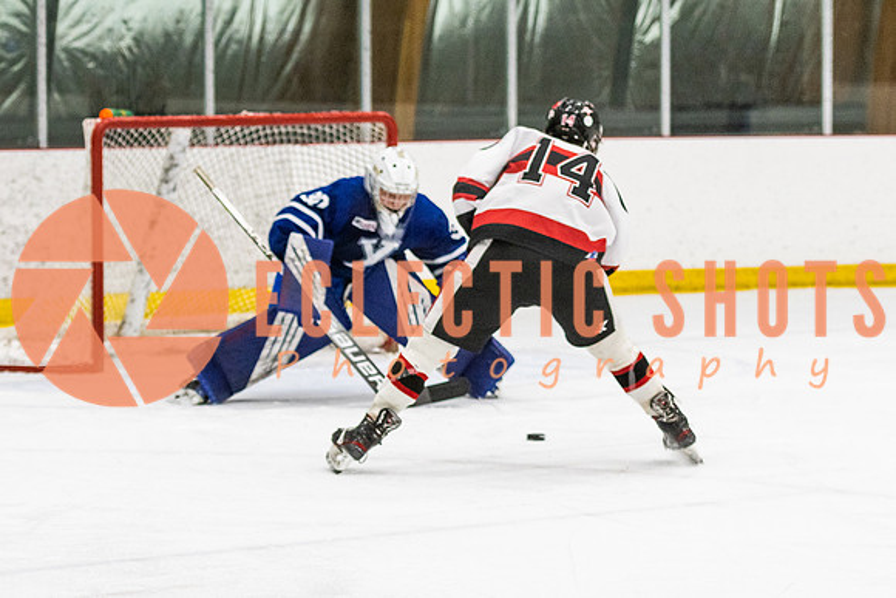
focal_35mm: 169
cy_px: 281
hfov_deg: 12.1
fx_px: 4217
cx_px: 425
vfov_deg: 8.1
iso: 1250
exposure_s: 1/640
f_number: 2.8
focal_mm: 85
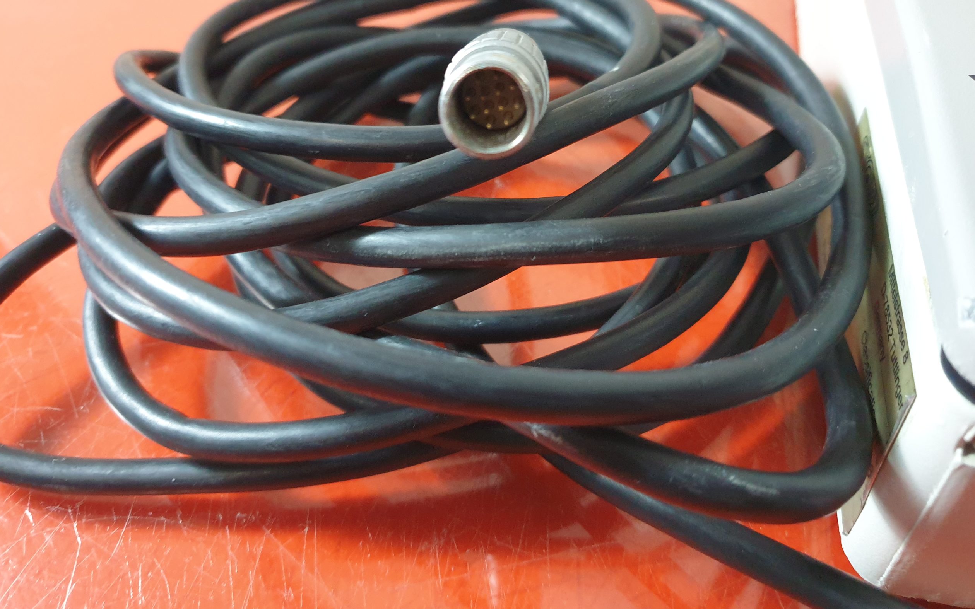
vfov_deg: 44.3
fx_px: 744
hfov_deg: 66.5
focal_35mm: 28
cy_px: 241
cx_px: 492
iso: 250
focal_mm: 4.3
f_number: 1.5
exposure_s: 1/33
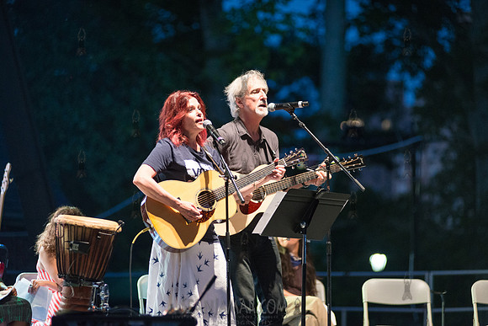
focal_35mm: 170
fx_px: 2305
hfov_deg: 12.1
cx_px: 244
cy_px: 163
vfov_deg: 8.1
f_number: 2.8
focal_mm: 170
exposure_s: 1/320
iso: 3200
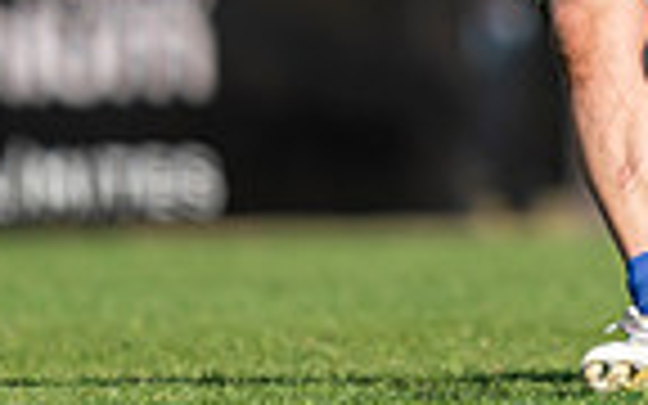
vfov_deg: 0.6
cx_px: 1080
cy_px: -268
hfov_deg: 0.9
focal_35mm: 2376
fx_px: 41960
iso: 100
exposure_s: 1/1250
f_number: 2.8
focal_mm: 400
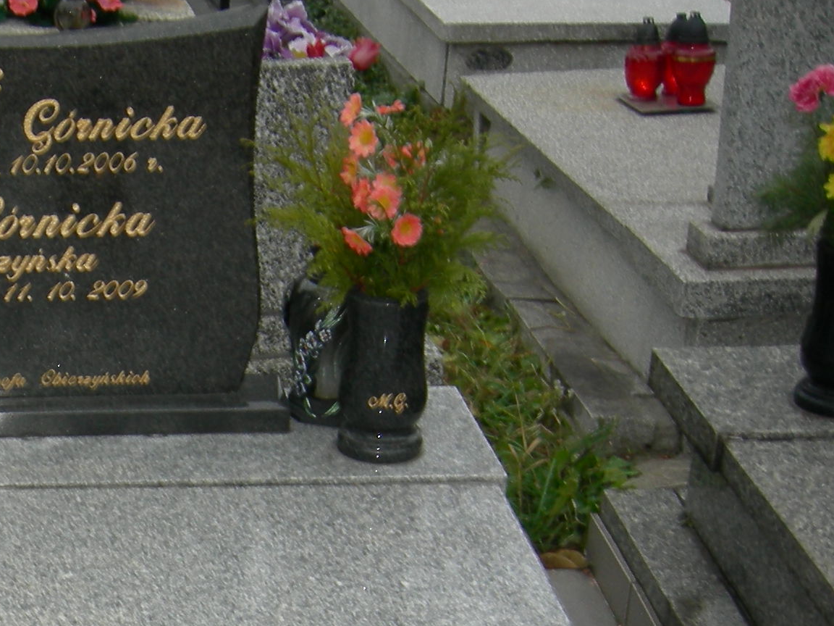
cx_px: -80
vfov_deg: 17.7
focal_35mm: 81
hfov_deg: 22.7
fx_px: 1952
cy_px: 659
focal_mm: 7.5
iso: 64
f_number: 2.7
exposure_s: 1/30
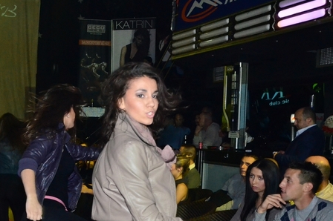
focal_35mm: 63
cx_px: 47
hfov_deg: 30.8
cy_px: 169
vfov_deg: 21.3
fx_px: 582
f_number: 5.6
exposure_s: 1/200
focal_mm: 24
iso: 2500
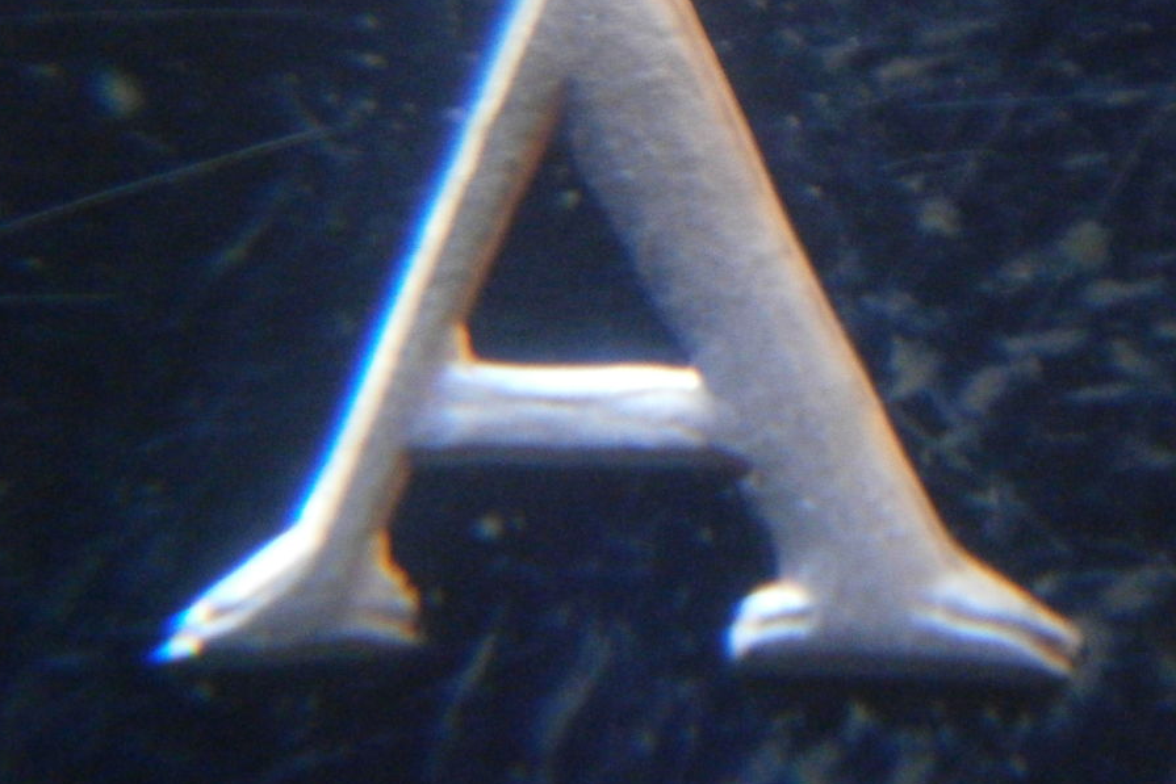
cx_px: 615
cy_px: 307
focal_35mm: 129
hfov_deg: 15.9
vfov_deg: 10.6
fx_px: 4214
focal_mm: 19.6
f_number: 5.8
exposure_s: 1/15
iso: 1000
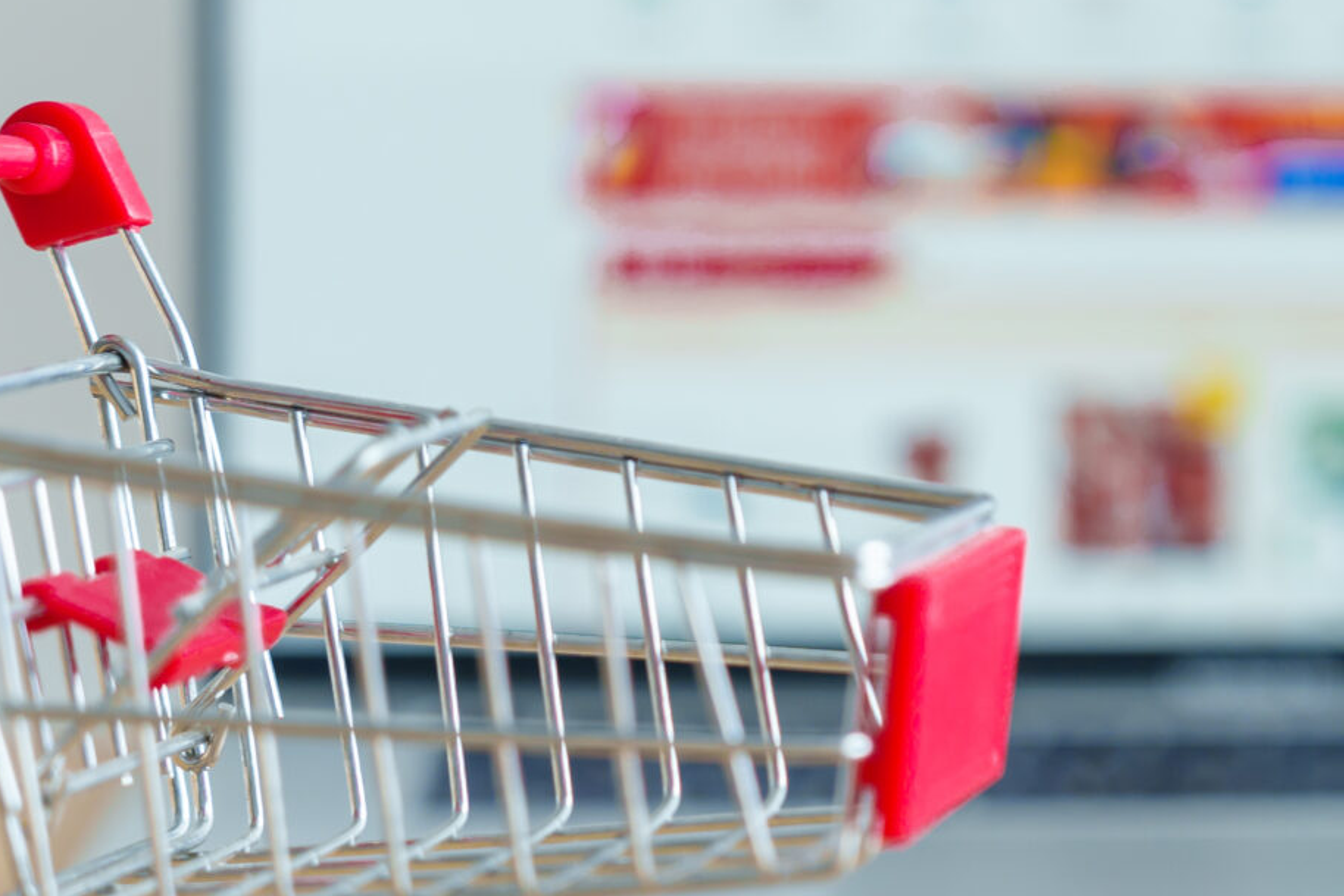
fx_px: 5377
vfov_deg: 9.5
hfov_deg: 14.1
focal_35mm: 144
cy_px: 583
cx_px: 1203
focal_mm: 50
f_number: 2.8
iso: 200
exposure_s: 1/60
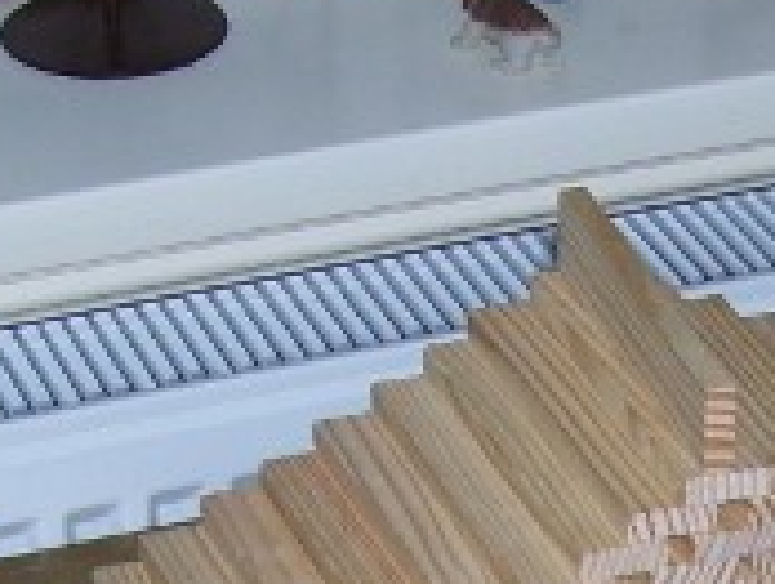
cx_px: 650
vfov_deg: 8.4
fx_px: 3811
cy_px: 1057
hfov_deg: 11.6
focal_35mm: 170
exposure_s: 1/60
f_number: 2.7
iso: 80
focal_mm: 6
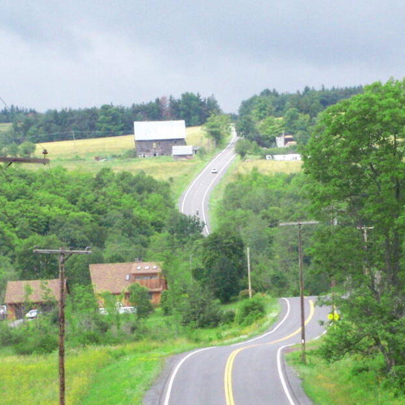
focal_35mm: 171
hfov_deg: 10.2
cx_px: 271
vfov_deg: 10.2
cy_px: 181
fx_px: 2263
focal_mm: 19.4
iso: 400
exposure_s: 1/640
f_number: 6.3
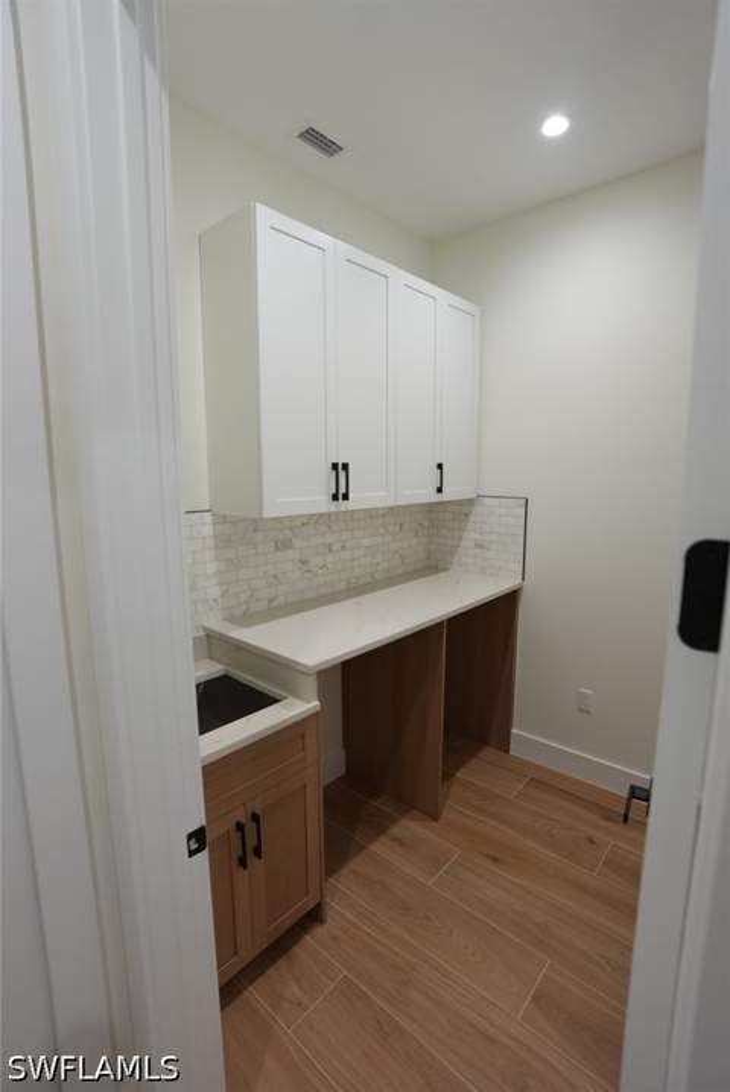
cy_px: 546
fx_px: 486
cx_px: 365
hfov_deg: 73.8
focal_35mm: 16
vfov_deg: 96.7
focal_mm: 16
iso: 1000
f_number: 4
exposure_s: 1/160
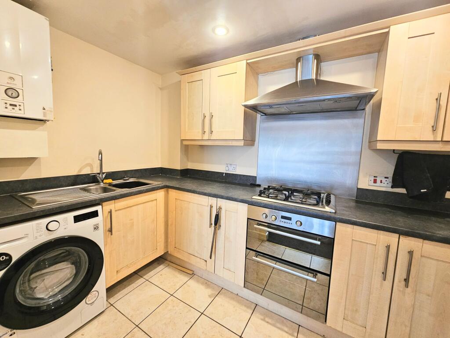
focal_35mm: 13
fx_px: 169
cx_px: 225
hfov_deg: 106.2
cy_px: 169
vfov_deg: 89.9
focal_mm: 2.2
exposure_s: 1/50
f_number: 2.2
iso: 200
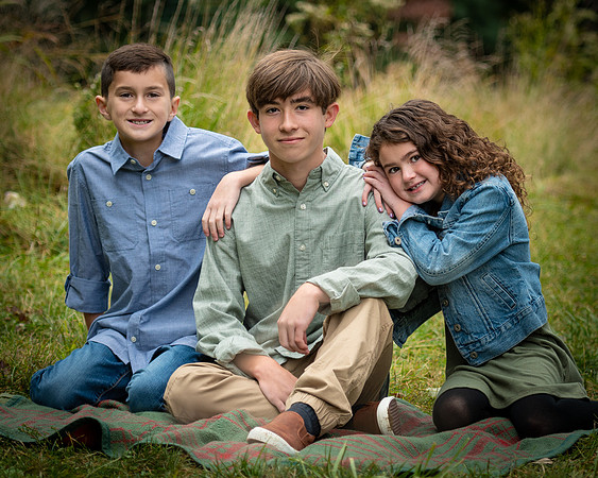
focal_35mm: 188
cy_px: 227
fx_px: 3326
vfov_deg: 8.2
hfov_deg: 10.3
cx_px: 358
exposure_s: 1/250
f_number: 2.8
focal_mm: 82
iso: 100
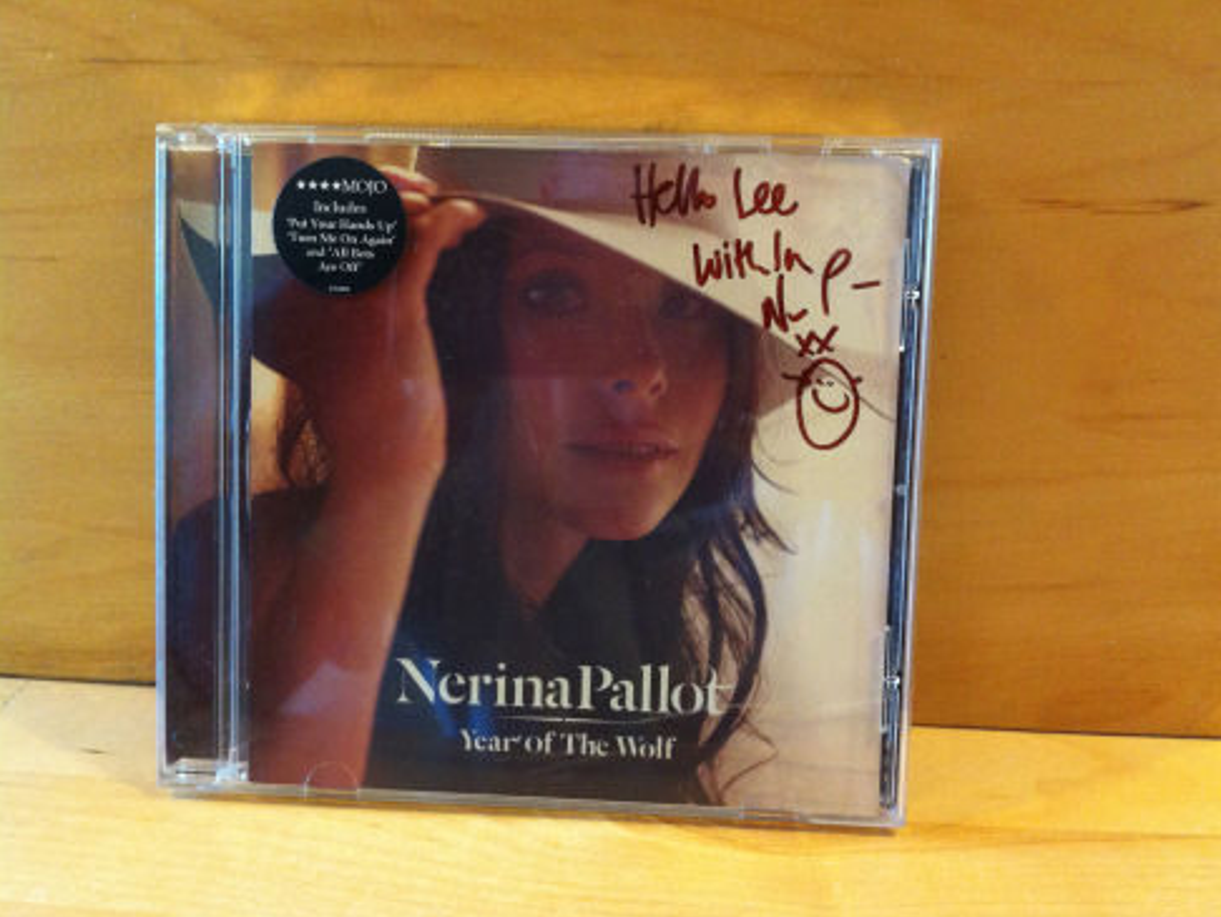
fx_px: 1270
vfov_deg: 39.7
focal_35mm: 36
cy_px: 469
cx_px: 623
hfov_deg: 51.3
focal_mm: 3.85
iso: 250
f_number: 2.8
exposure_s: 1/15
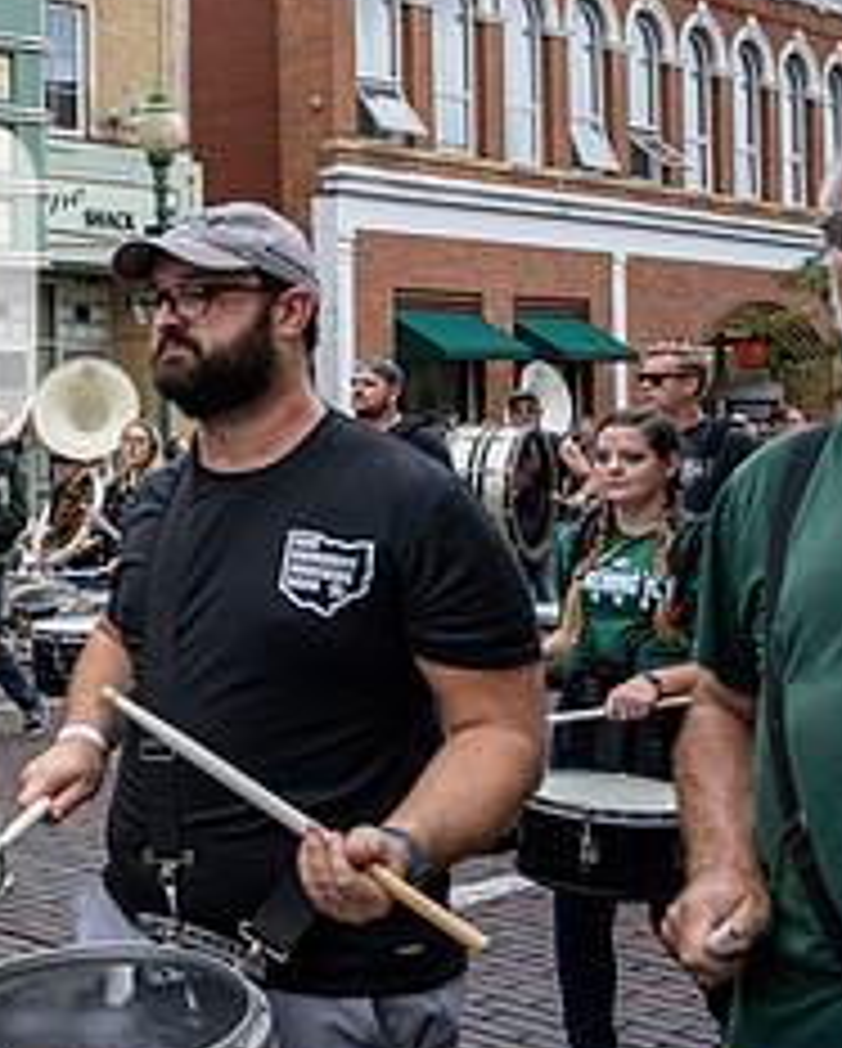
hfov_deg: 23.5
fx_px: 1741
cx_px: -302
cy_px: 331
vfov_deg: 33.2
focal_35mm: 56
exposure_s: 1/1600
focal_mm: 24
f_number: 4
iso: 1000
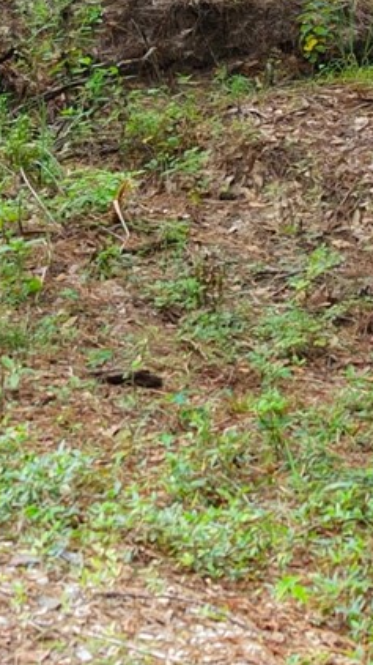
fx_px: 2236
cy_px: 124
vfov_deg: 16.8
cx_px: 183
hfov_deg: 9.5
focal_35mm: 127
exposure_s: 1/640
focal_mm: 8.67
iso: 260
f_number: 1.8
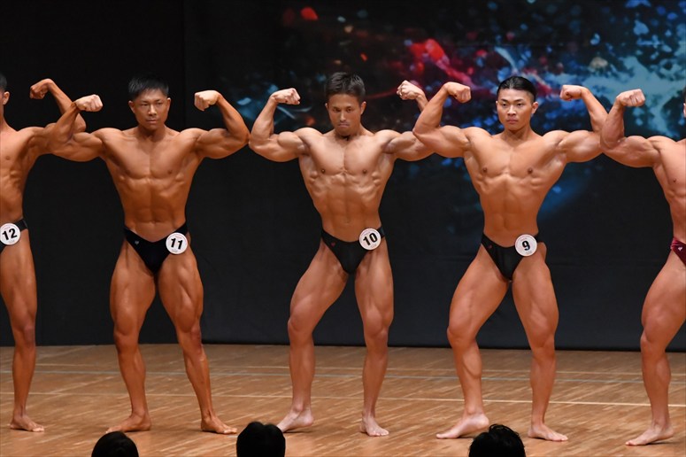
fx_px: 5143
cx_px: 343
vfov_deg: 5.1
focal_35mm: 270
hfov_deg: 7.6
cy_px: 228
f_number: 5.6
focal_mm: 180
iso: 6400
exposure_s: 1/400
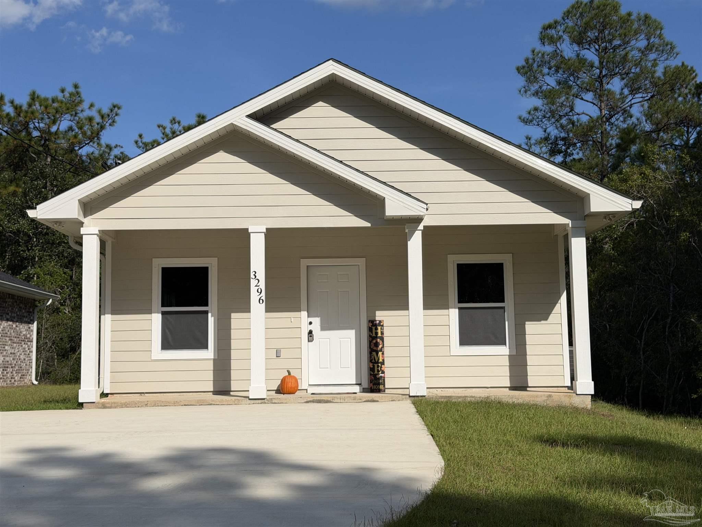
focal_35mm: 48
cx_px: 351
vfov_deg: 30.3
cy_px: 264
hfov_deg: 39.7
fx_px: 973
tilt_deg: +6.3
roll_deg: +1.0
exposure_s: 1/13333
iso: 80
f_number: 1.78
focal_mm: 6.76
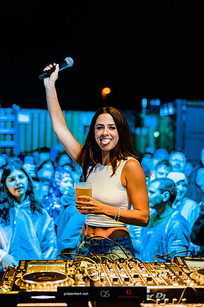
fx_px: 578
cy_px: 154
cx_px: 102
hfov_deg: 20.0
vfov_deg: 29.7
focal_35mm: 68
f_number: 2.5
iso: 2000
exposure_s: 1/160
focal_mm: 68
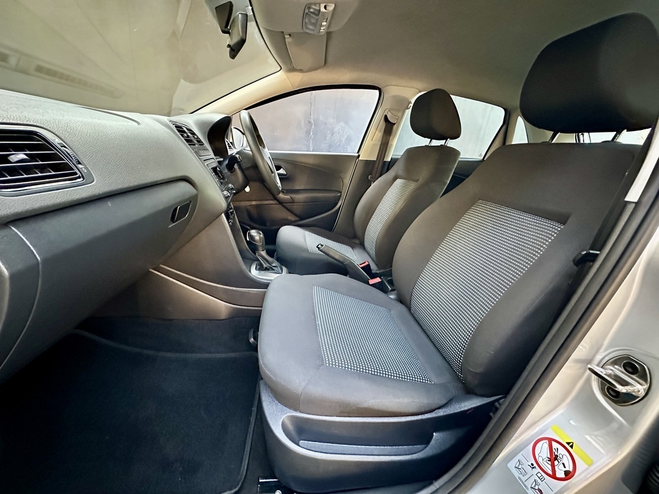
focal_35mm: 14
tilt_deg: -19.2
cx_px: 330
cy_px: 247
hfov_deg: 102.1
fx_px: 267
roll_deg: -6.5
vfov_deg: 85.7
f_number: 2.2
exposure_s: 1/41
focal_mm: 2.22
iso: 1600
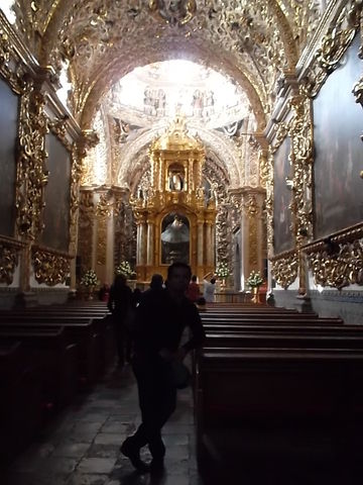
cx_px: 182
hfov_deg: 49.7
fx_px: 391
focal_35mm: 28
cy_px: 242
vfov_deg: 63.4
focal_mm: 4.1
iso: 400
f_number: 3.3
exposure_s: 1/25
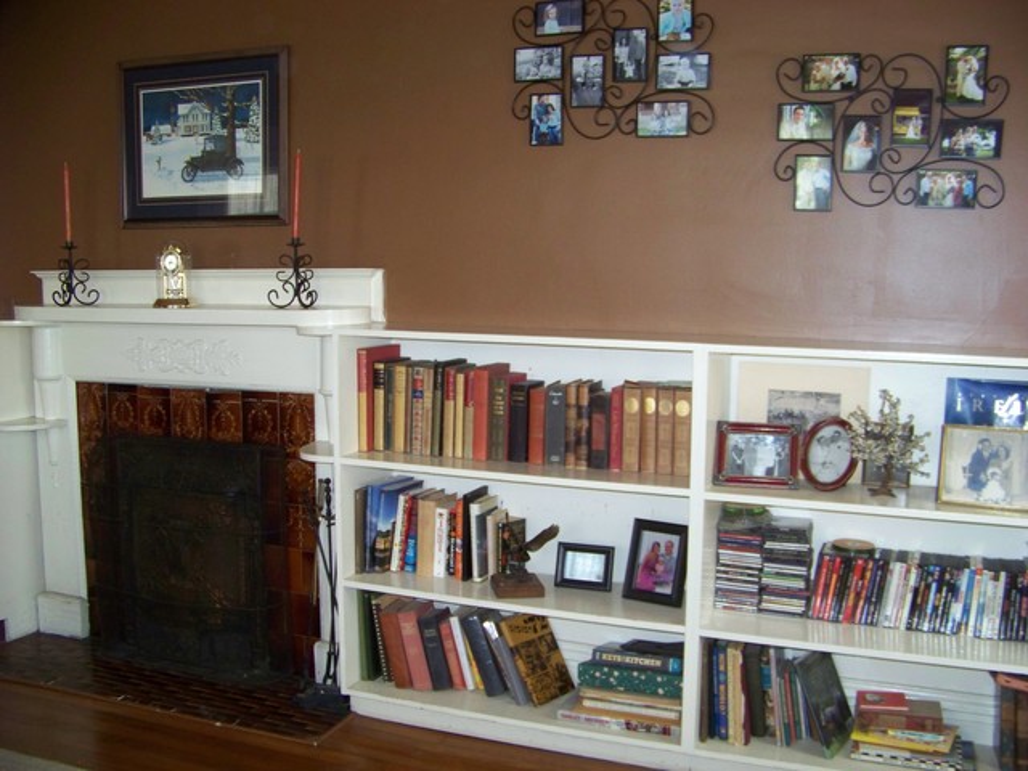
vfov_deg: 39.7
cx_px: 514
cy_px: 386
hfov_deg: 51.4
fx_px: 1069
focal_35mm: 36
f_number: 2.8
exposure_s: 1/30
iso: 200
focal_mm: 5.85
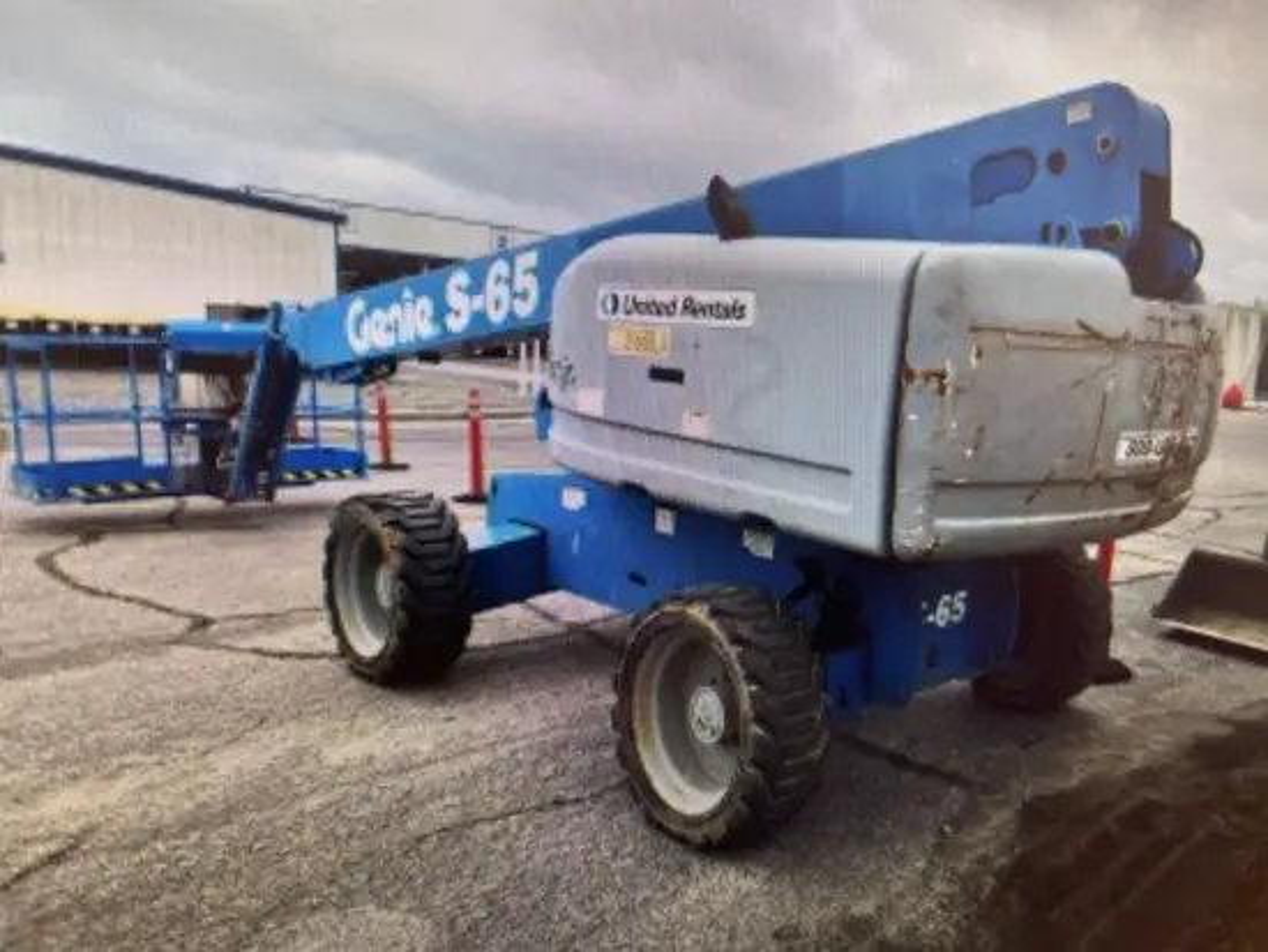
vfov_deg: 53.1
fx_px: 953
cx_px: 634
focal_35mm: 26
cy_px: 476
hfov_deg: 67.3
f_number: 1.6
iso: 100
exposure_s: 1/60
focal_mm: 5.1
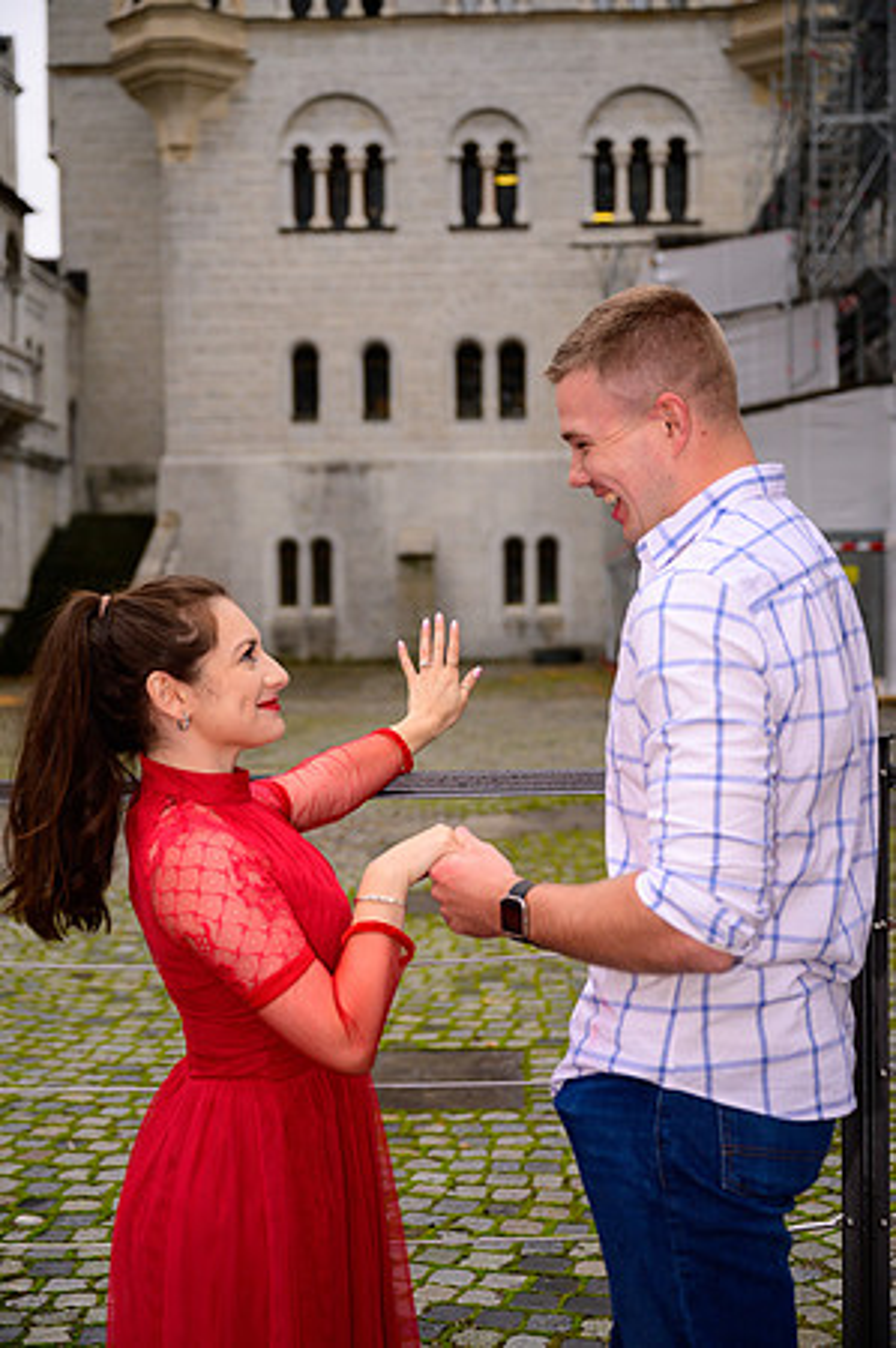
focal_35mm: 48
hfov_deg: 28.0
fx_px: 1796
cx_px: 448
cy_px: 674
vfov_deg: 41.2
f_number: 3.2
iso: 400
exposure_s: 1/1250
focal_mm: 48
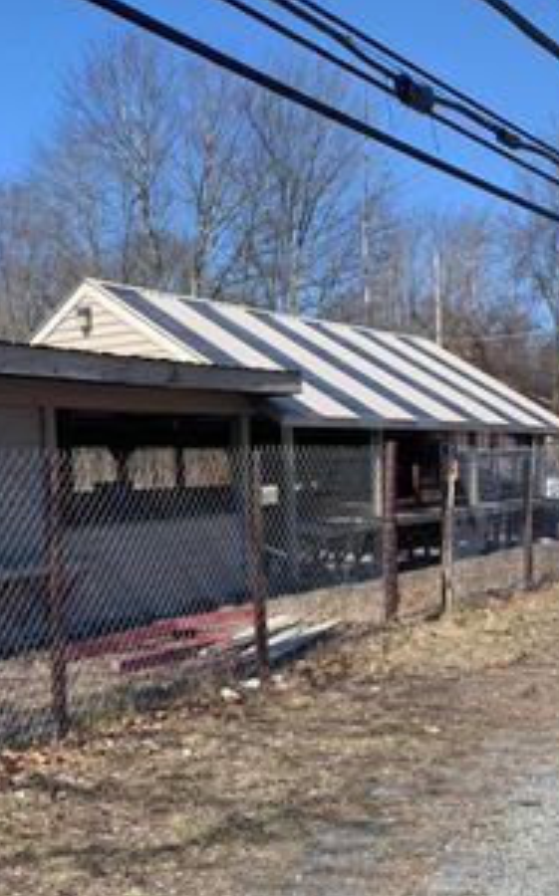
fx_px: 1123
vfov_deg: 43.4
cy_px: 503
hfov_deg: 27.4
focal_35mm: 46
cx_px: 108
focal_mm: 4.25
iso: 25
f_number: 1.8
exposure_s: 1/864
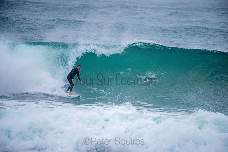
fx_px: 3167
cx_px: 114
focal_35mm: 500
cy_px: 76
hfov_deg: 4.1
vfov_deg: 2.8
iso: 400
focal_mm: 500
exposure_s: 1/1000
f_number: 5.6
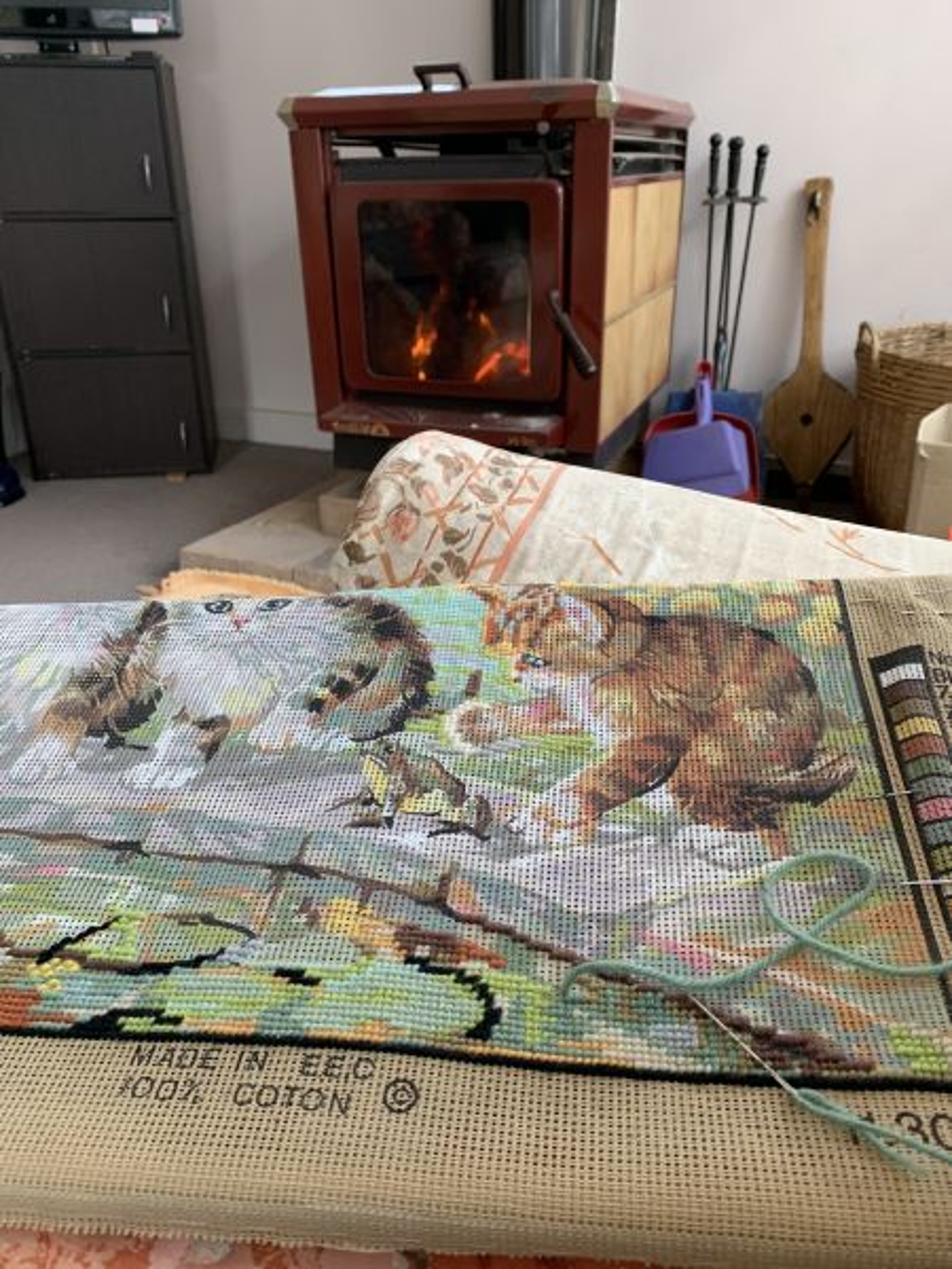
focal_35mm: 26
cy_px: 634
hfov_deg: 53.1
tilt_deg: -24.4
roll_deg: +1.9
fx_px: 953
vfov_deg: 67.3
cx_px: 476
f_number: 1.8
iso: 100
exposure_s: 1/68
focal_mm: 4.25
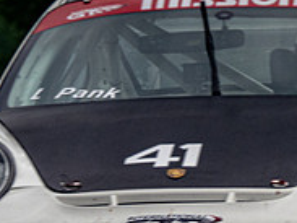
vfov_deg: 0.6
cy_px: 173
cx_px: 226
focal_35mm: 2663
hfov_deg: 0.7
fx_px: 22833
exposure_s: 1/320
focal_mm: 420
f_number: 9
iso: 320
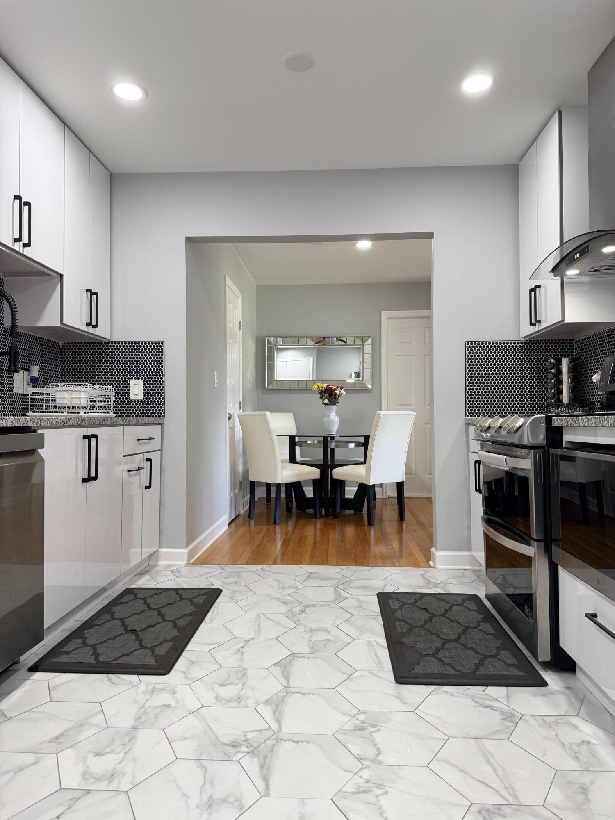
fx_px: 569
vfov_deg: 71.6
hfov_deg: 56.8
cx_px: 308
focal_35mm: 24
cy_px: 410
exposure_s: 1/120
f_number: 1.78
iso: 125
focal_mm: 6.76
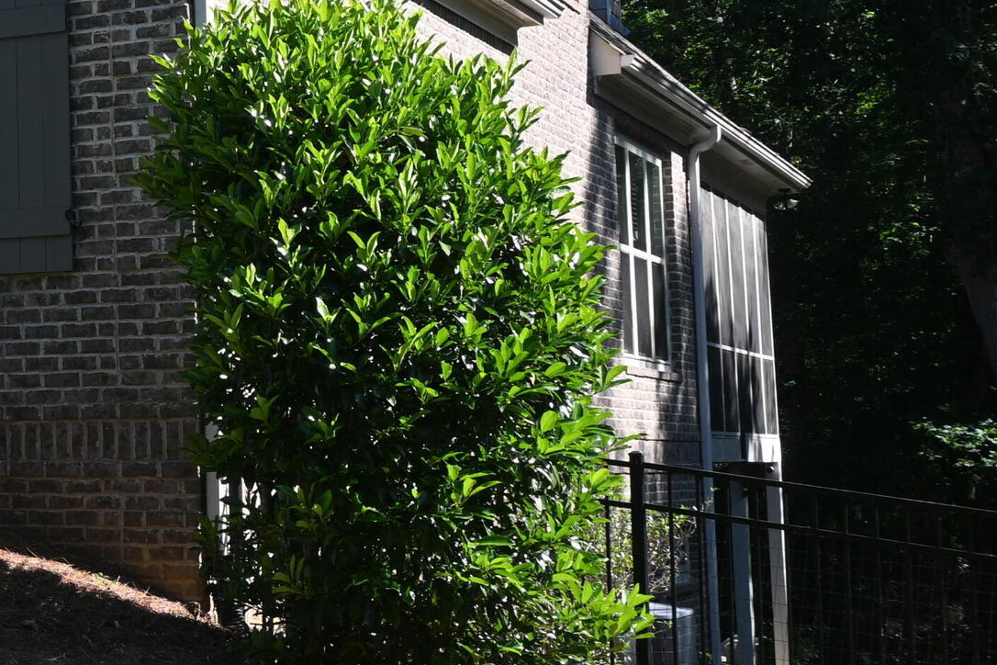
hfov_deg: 22.0
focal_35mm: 83
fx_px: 2290
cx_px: -315
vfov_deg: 16.5
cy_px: 212
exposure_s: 1/250
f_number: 5.6
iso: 110
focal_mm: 19.5
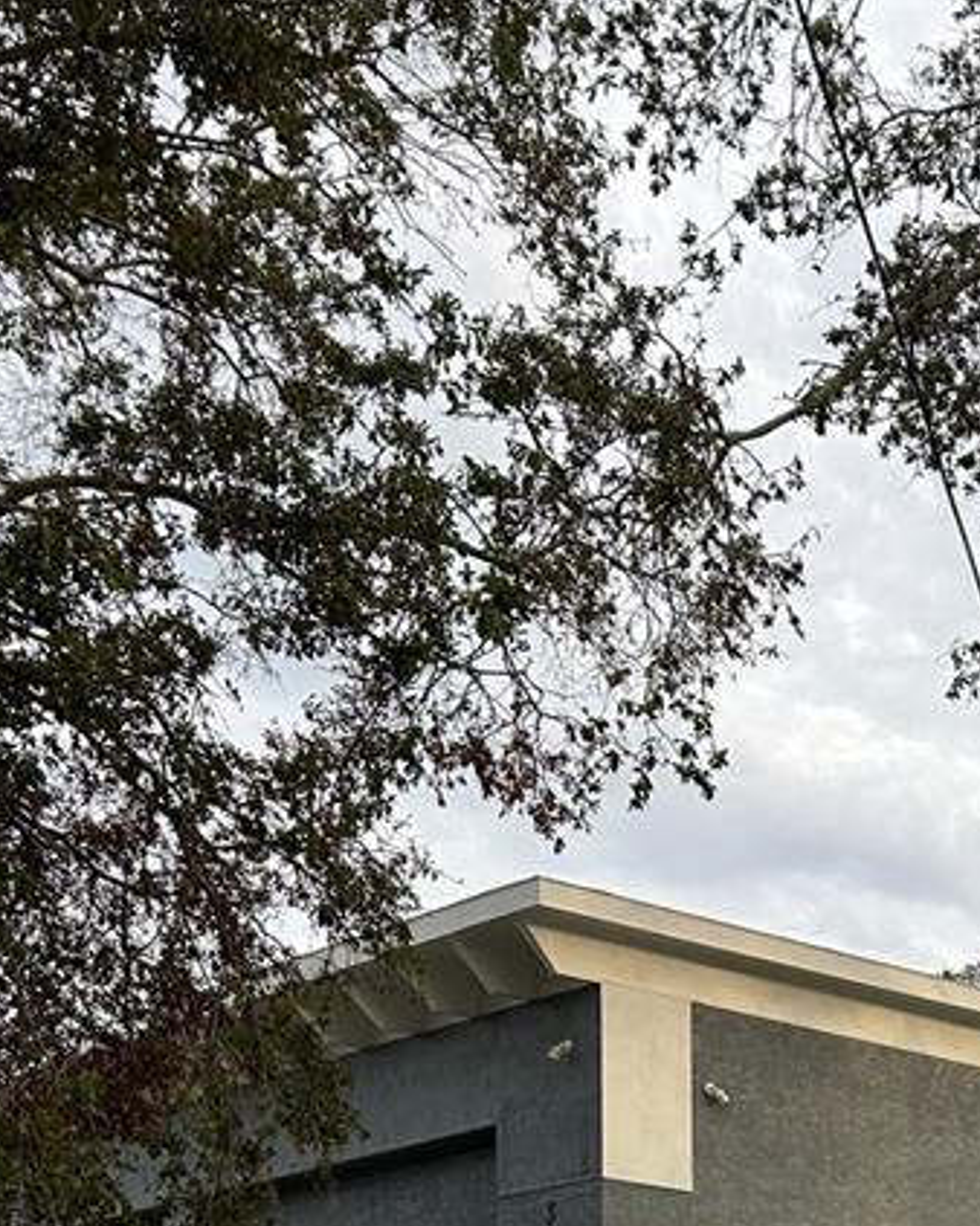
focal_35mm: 72
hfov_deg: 19.7
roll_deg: +0.3
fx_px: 2612
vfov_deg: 23.5
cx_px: 1238
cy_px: 1574
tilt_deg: +1.0
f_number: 1.5
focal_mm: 5.7
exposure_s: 1/528
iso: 50
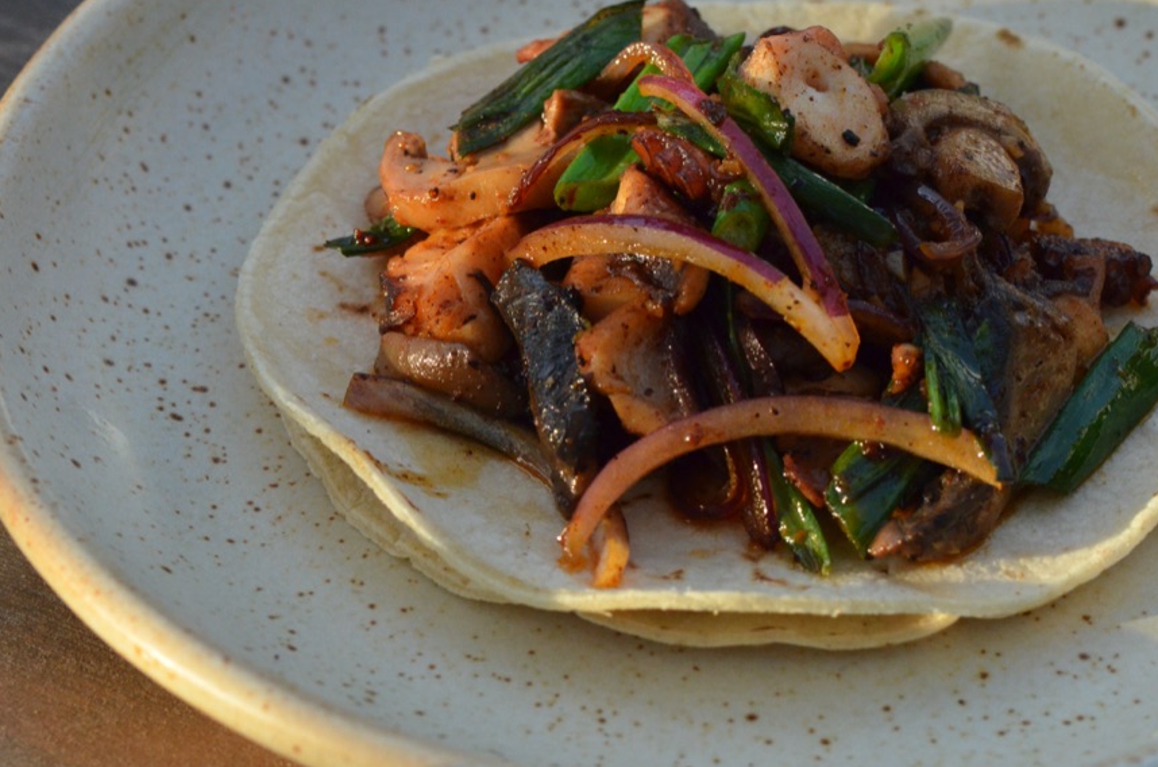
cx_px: 512
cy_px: 373
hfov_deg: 11.2
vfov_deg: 7.4
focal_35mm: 184
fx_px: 5892
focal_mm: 105
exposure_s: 1/1000
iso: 2500
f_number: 8
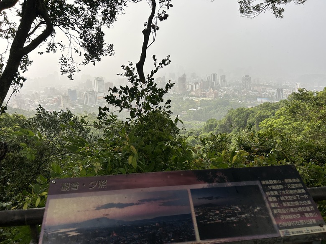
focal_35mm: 26
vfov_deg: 53.1
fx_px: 245
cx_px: 163
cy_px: 122
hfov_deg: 67.3
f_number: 1.5
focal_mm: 5.7
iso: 50
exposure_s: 1/1171
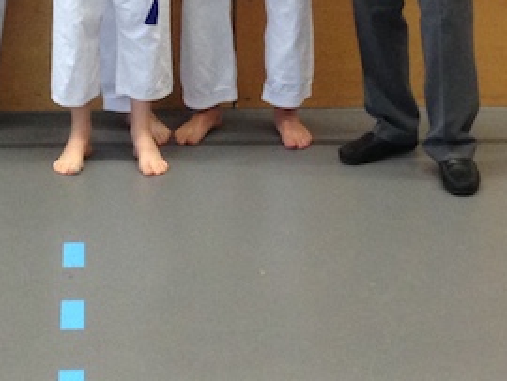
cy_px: -160
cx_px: 135
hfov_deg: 15.7
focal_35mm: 125
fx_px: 1832
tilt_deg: -8.7
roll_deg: +1.2
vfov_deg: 11.5
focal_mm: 4.12
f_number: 2.4
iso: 160
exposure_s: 1/20
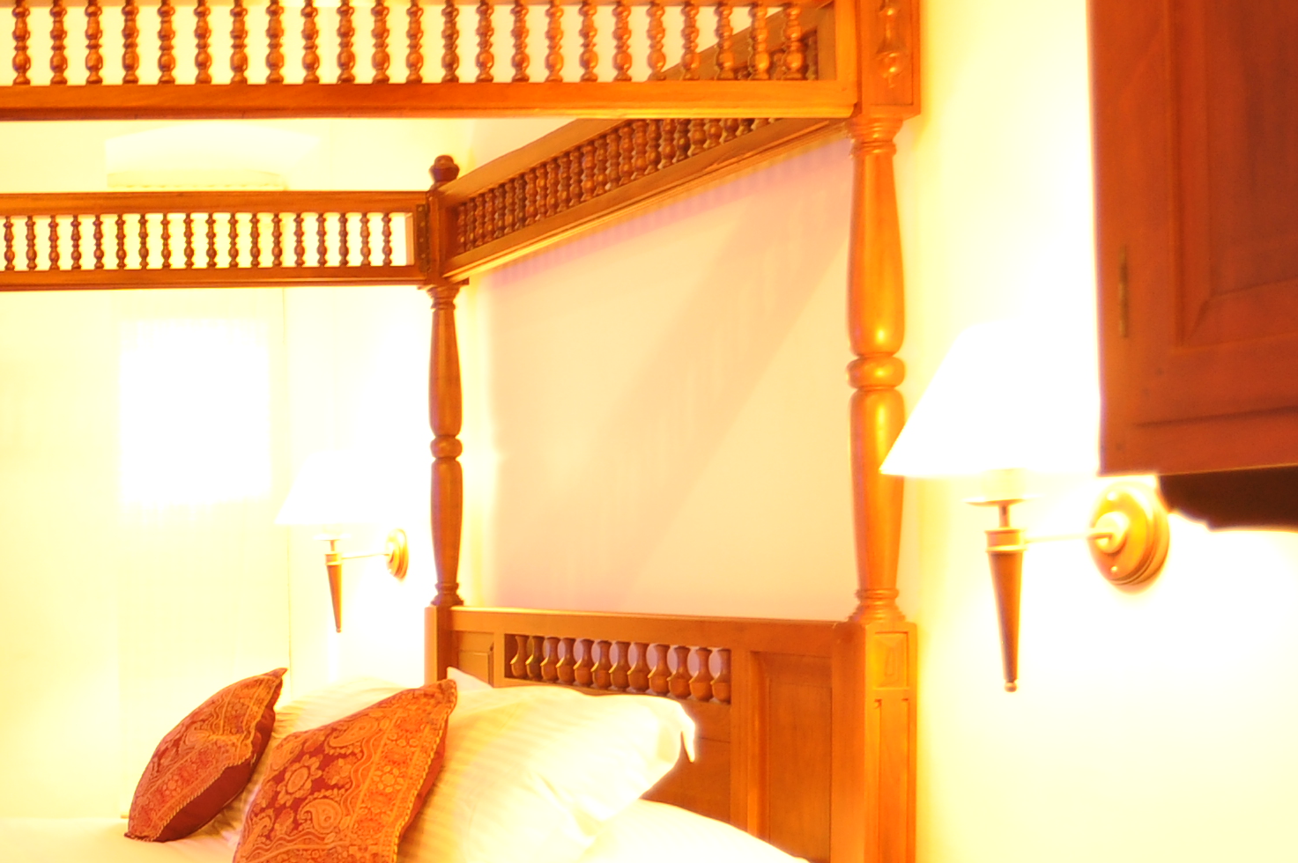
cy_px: 653
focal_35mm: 52
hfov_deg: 32.2
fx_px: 1874
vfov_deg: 25.6
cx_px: -227
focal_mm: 18
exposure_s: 1/3
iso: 800
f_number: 4
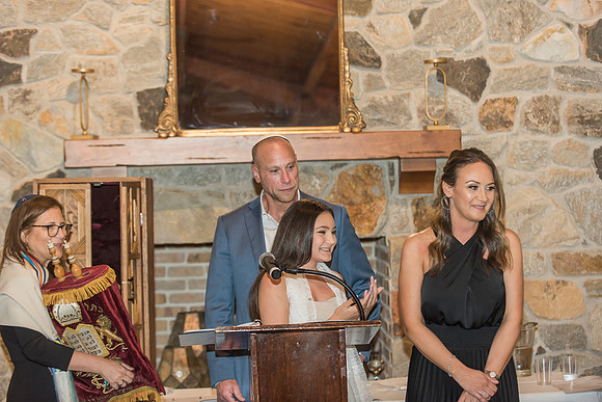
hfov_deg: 22.6
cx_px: 301
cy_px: 201
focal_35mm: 90
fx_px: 1505
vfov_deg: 15.2
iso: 800
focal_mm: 90
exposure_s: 1/125
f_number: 3.2
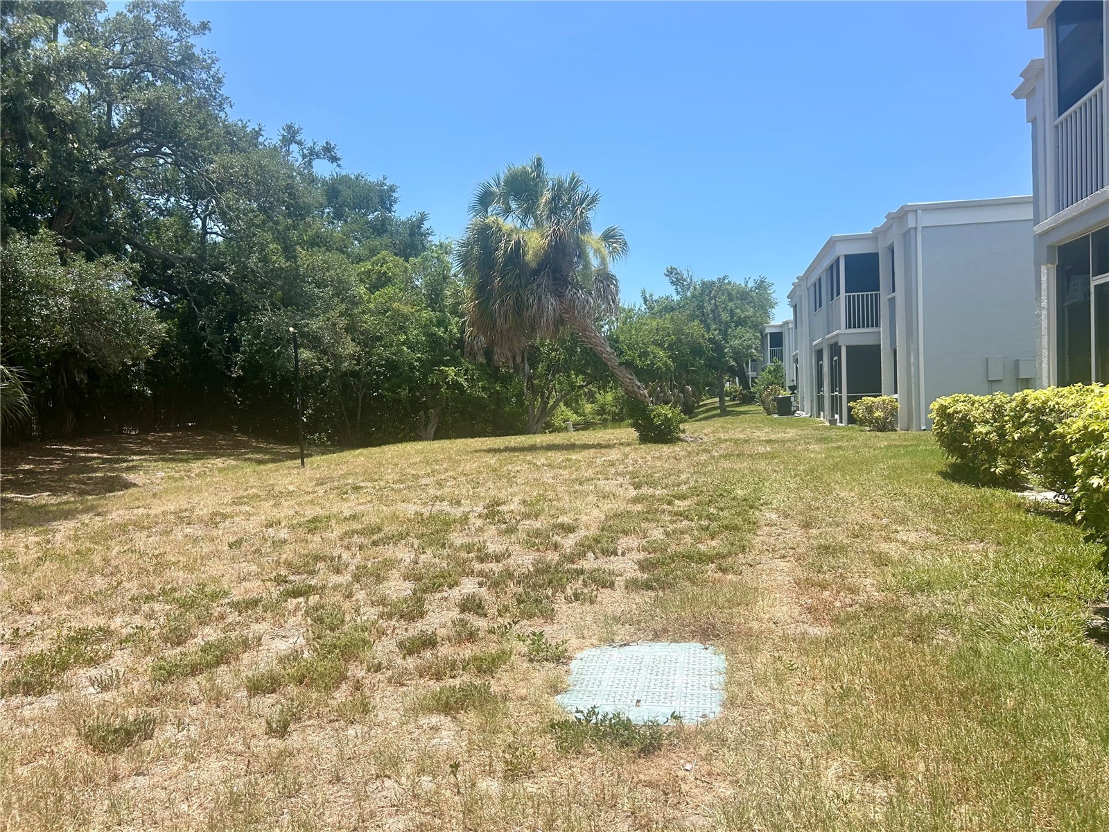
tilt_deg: -1.4
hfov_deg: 67.3
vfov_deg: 53.1
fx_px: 833
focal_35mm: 26
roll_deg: +2.4
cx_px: 554
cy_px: 416
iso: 50
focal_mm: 5.7
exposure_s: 1/3571
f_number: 1.5
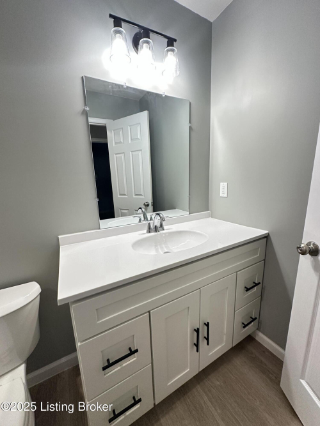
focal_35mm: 14
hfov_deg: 85.7
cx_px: 160
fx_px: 173
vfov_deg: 102.1
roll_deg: +1.6
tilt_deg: -10.8
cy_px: 213
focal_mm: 2.22
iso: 250
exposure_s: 1/120
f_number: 2.2
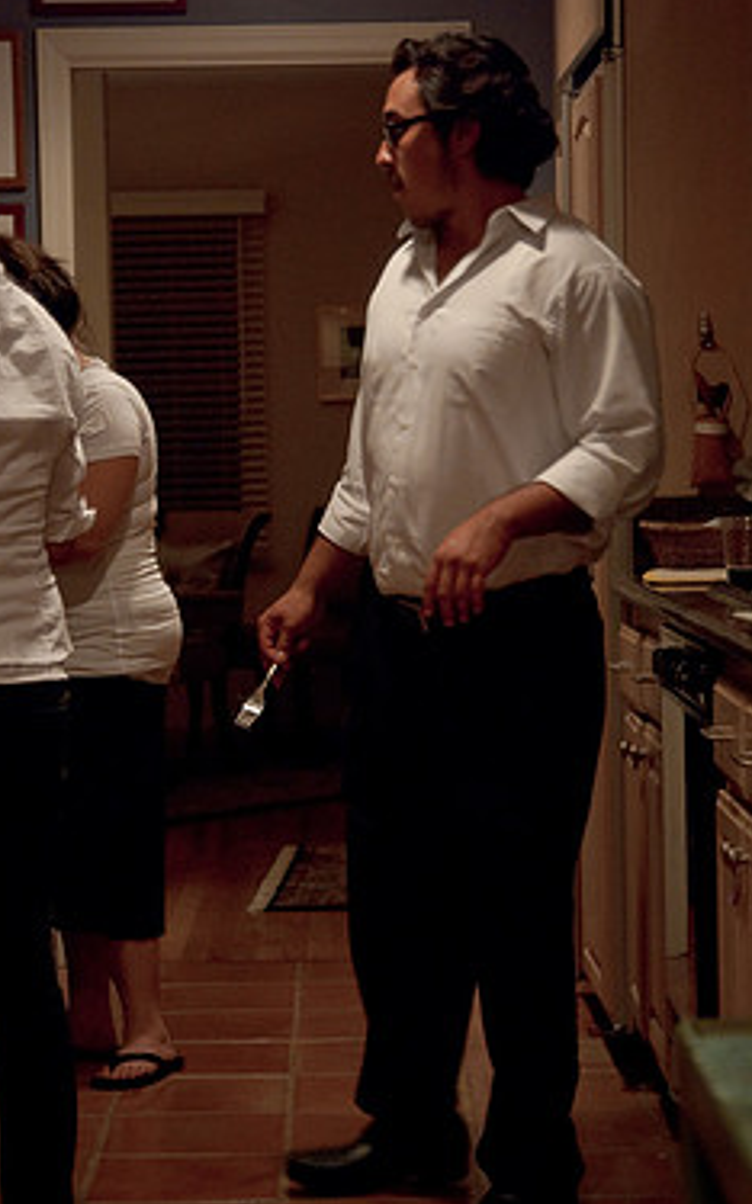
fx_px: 2955
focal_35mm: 90
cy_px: 584
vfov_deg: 23.1
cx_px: 347
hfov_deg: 14.5
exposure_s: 1/30
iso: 400
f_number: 2.8
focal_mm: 38
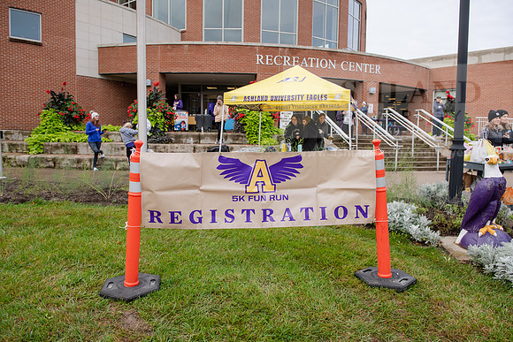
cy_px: 171
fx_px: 371
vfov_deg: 49.6
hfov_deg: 69.4
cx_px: 256
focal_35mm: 26
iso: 400
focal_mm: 26
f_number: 5
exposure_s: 1/320
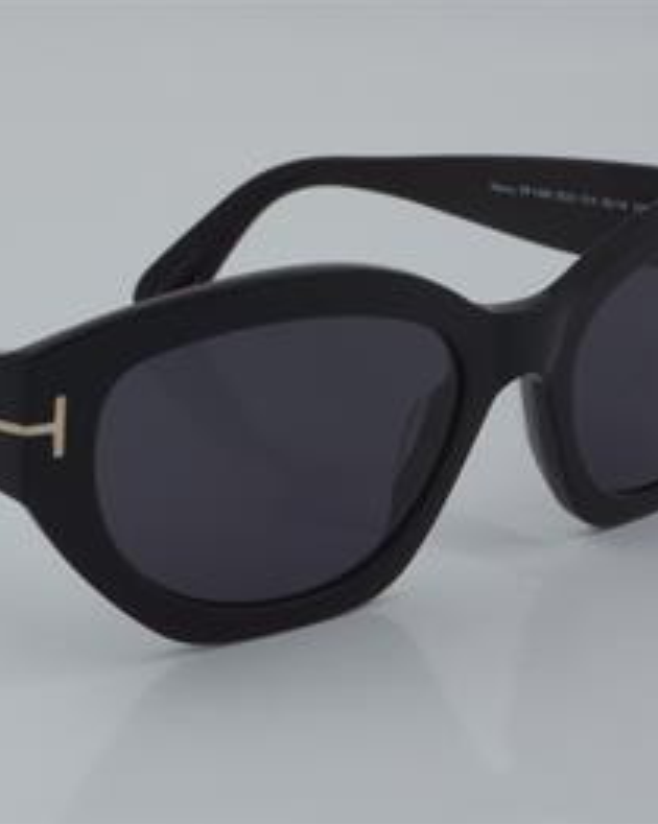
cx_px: 216
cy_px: 414
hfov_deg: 14.4
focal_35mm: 107
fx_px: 2608
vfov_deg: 18.0
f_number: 32
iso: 100
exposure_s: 1/4
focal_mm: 50
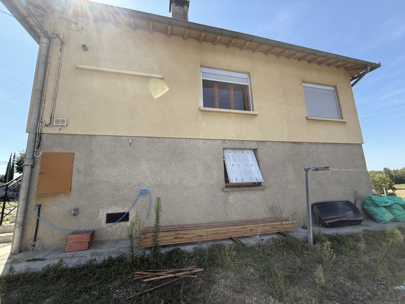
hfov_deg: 102.1
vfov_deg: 85.7
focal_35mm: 14
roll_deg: +2.1
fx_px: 164
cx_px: 202
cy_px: 152
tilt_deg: +10.8
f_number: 2.2
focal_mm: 2.22
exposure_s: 1/1145
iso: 50
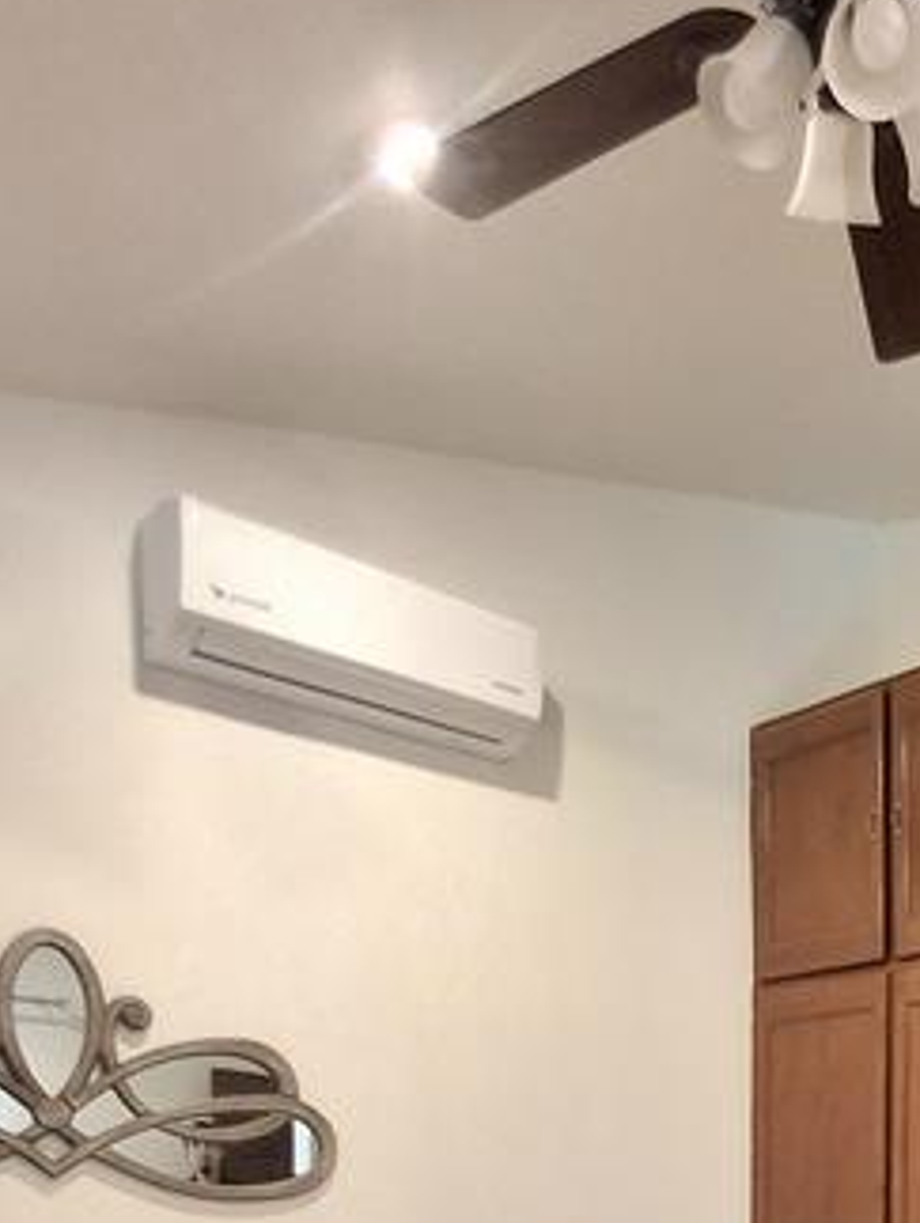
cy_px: 1276
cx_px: 840
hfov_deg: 35.4
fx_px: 1344
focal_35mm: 38
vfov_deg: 41.3
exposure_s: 1/24
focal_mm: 1.64
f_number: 2.2
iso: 200
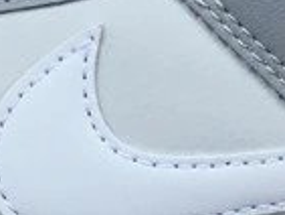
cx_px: 87
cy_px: -40
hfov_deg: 10.0
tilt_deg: -27.4
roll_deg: -2.8
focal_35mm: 198
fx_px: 1632
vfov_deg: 7.5
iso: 25
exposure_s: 1/876
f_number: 2.4
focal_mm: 3.3
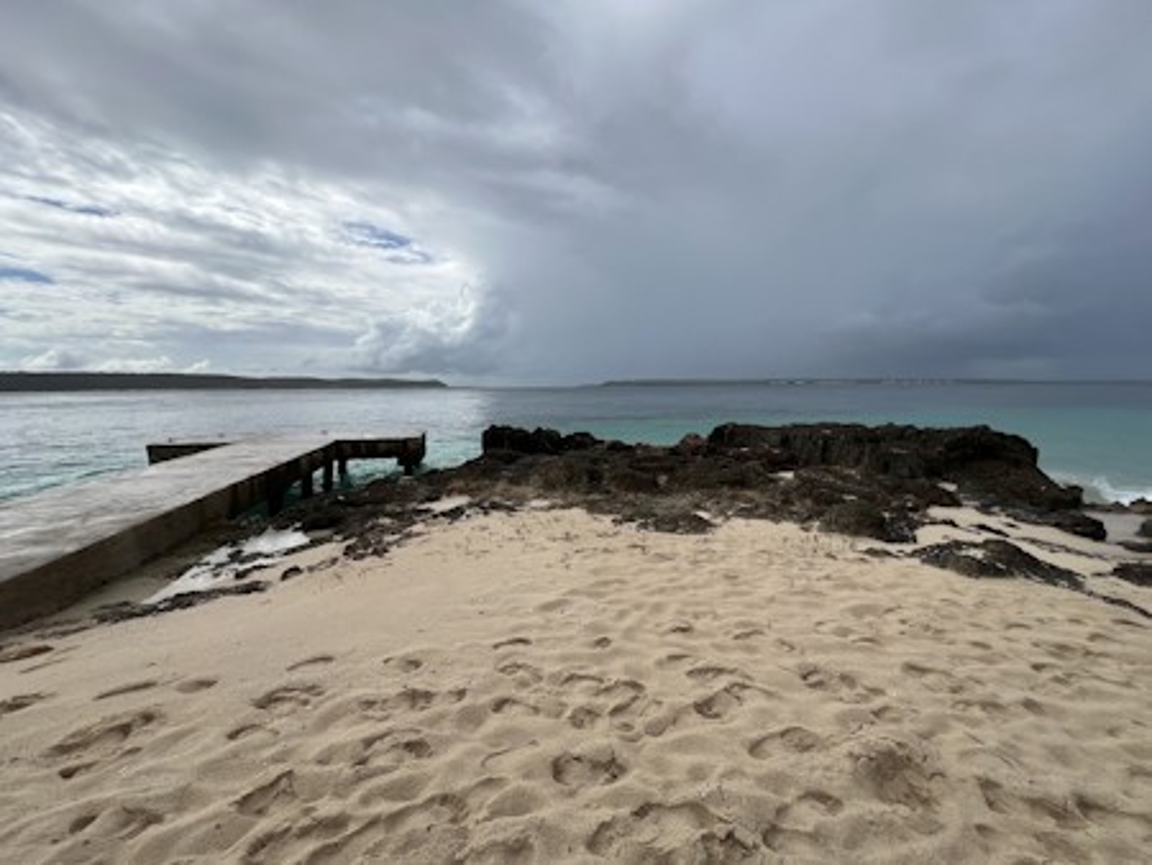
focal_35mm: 13
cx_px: 576
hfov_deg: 106.2
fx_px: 433
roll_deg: +1.0
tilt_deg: -5.3
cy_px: 432
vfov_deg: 90.0
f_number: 1.8
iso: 32
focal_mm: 1.57
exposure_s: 1/2732
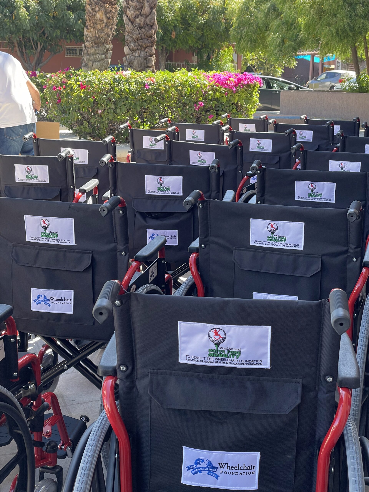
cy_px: 246
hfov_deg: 28.0
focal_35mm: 52
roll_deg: -0.7
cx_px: 184
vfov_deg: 36.8
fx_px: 739
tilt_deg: -11.9
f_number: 2
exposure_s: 1/132
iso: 25
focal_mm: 6
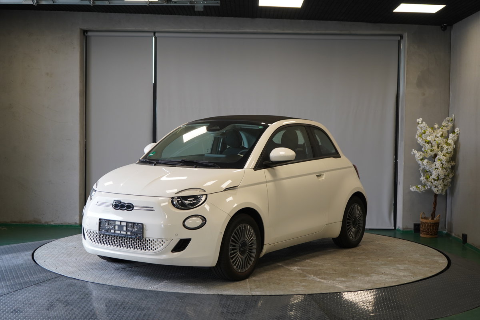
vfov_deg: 26.0
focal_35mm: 52
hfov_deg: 38.2
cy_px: 160
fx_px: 693
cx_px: 240
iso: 1000
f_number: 5
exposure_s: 1/160
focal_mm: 52
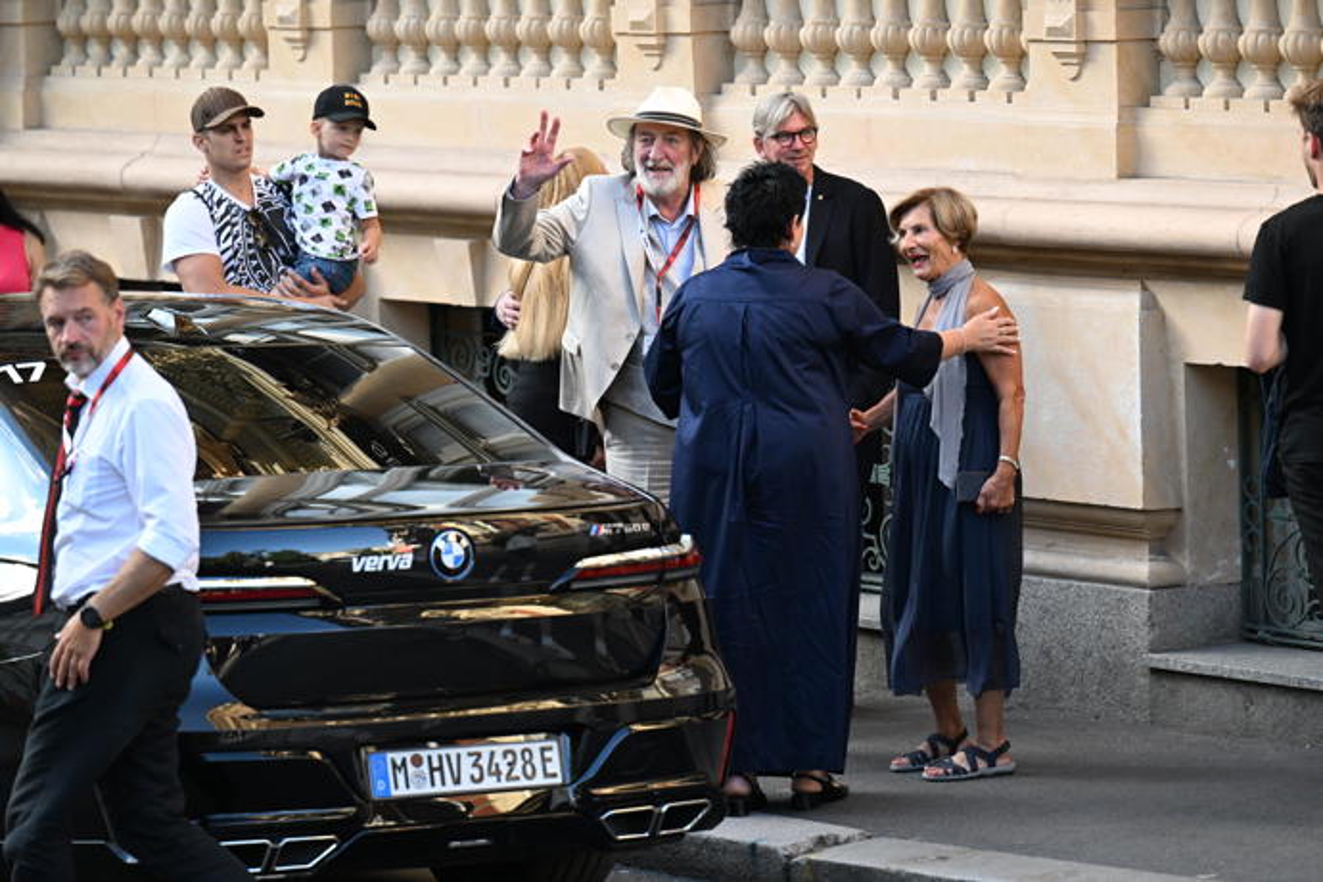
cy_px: 441
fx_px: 6982
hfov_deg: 10.8
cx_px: 662
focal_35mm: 190
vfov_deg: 7.2
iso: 2500
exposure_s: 1/2000
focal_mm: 190
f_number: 4
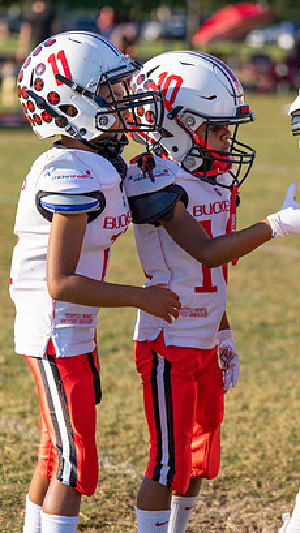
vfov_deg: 14.5
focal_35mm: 148
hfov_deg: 8.2
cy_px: 268
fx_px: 2093
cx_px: 192
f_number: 2.8
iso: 100
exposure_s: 1/1000
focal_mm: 93
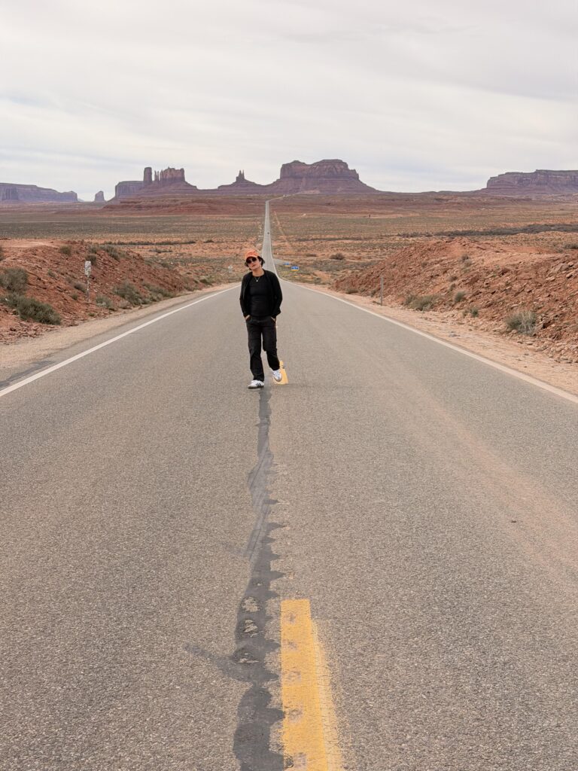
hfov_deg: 30.3
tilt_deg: -9.4
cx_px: 289
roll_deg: +0.5
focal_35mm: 48
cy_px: 386
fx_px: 1069
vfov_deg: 39.7
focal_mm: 6.76
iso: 64
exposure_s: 1/7143
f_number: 1.78
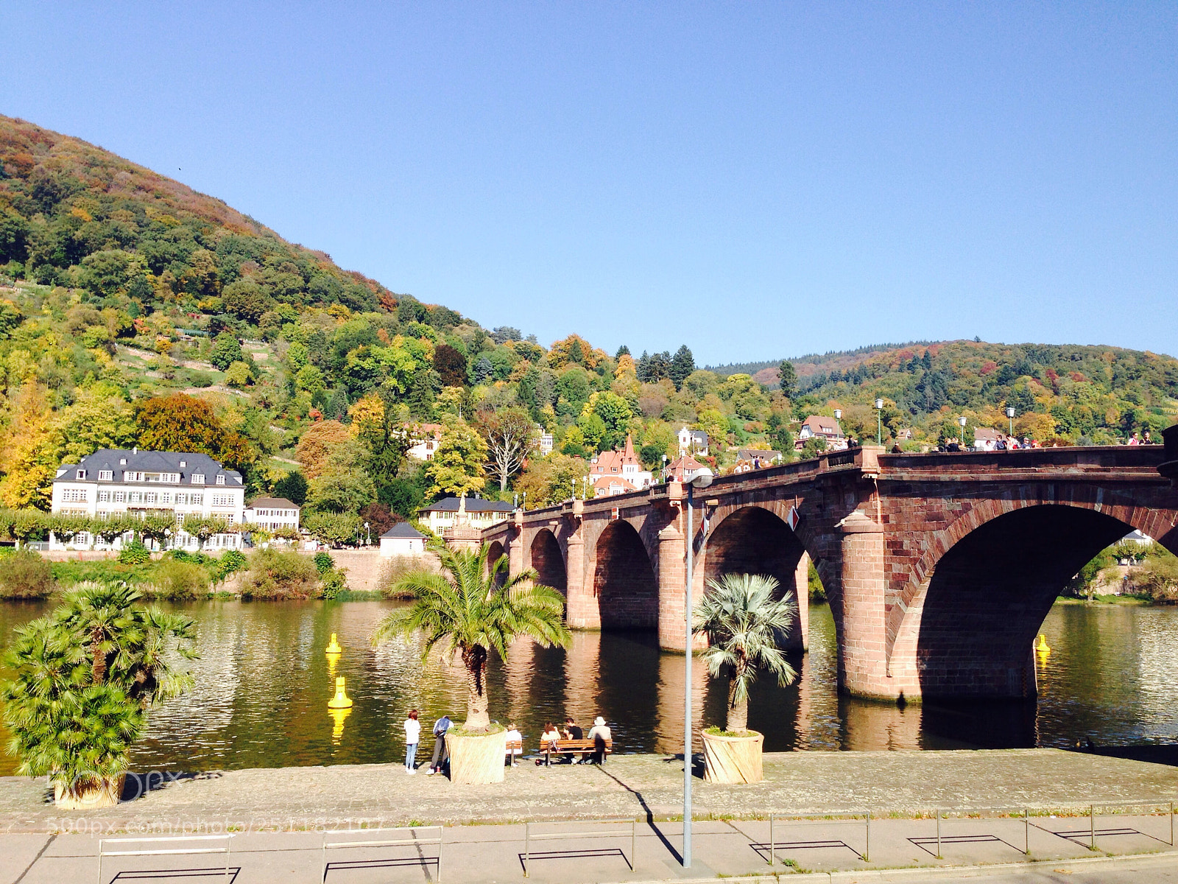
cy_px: 442
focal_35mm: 33
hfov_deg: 55.4
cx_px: 589
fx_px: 1123
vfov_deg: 42.9
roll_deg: -0.8
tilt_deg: +6.9
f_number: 2.4
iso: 50
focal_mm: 4.12
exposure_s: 1/1022
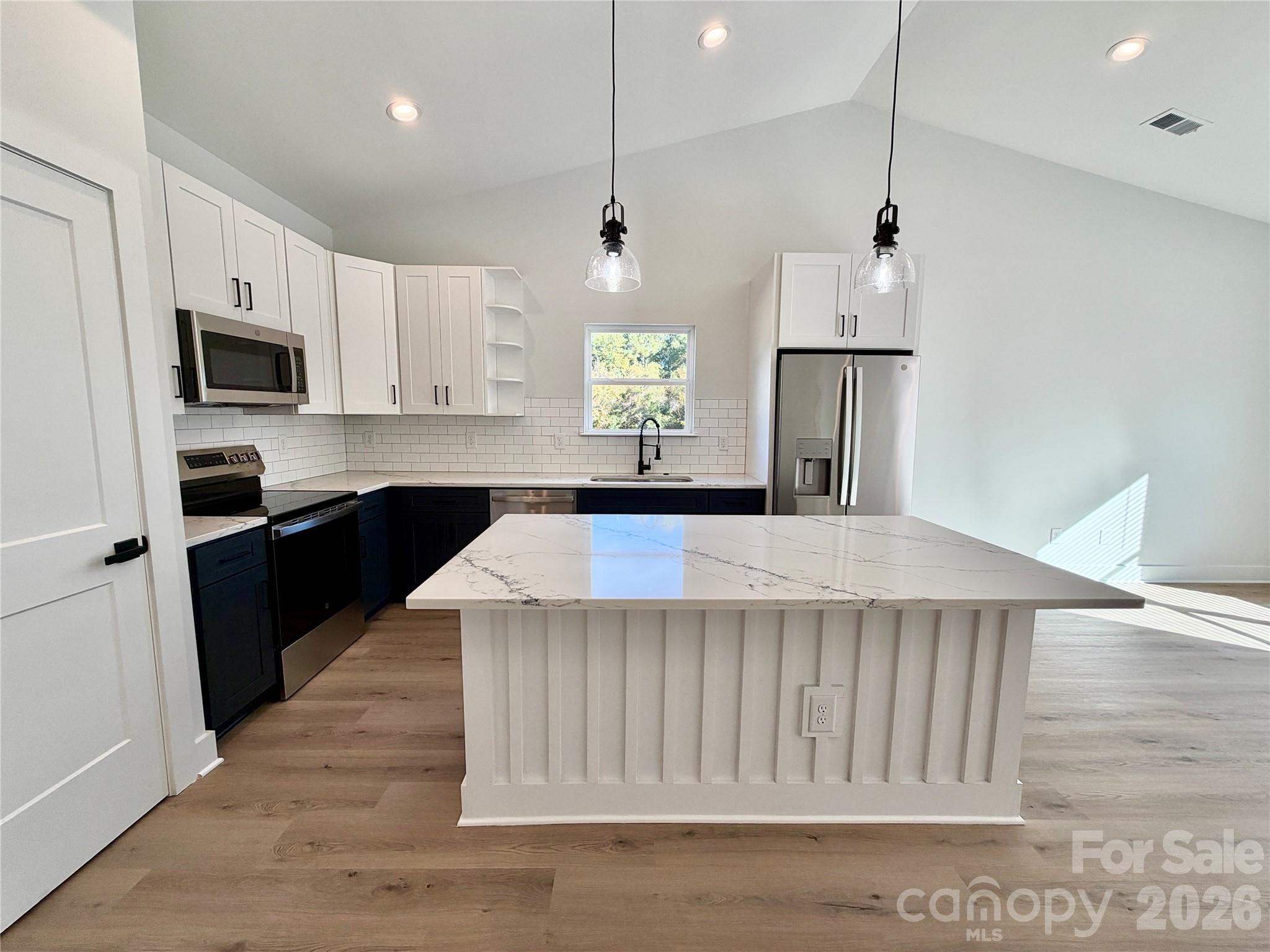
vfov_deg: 85.7
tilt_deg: -6.9
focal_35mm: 14
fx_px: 514
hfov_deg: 102.1
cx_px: 635
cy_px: 476
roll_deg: -0.5
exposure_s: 1/120
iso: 50
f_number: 2.2
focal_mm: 2.22
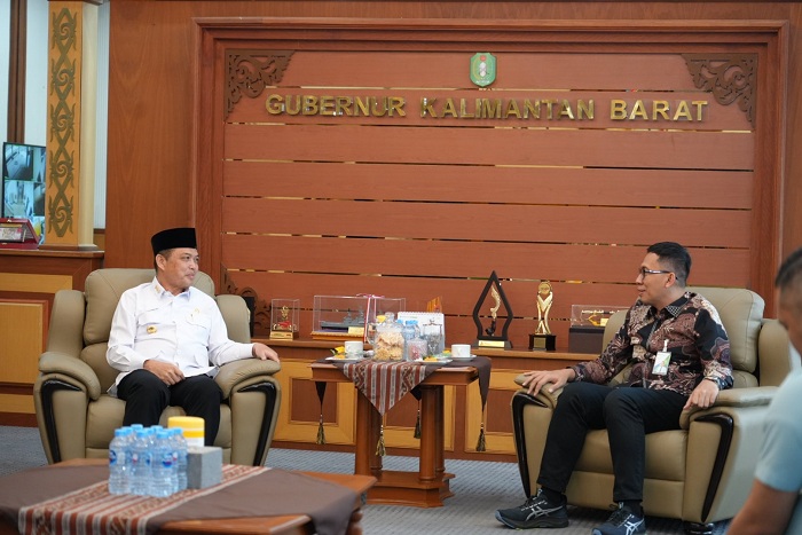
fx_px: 1693
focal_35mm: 76
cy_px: 268
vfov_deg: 18.0
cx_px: 401
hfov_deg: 26.6
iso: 4000
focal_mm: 76
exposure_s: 1/160
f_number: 4
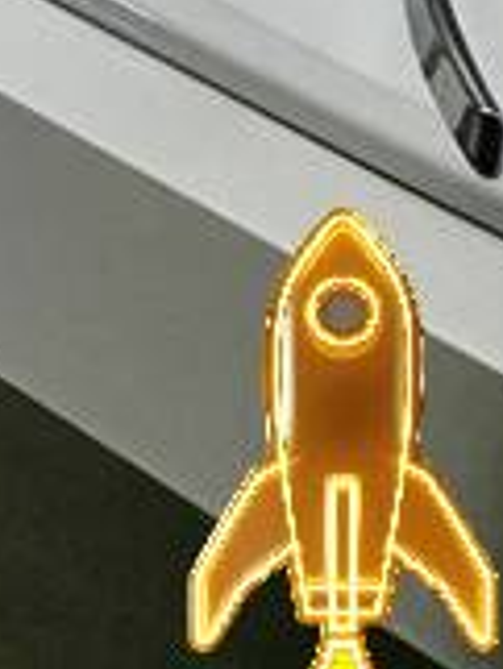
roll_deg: -5.0
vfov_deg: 11.7
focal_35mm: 94
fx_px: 1819
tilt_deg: -3.5
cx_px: -877
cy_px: -1305
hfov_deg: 11.4
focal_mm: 2.22
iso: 200
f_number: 2.2
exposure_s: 1/120
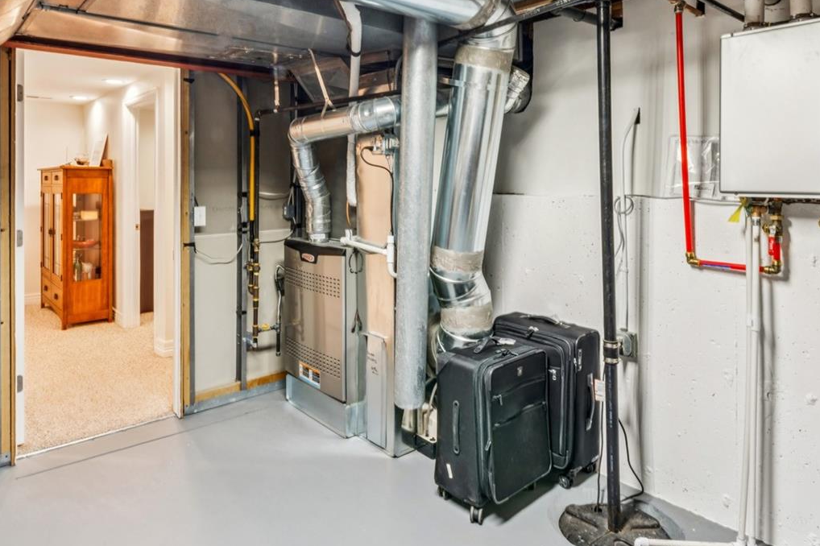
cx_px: 346
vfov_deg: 55.6
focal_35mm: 22
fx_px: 501
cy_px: 168
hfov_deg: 78.1
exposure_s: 1.3
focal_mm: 14
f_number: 22
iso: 125
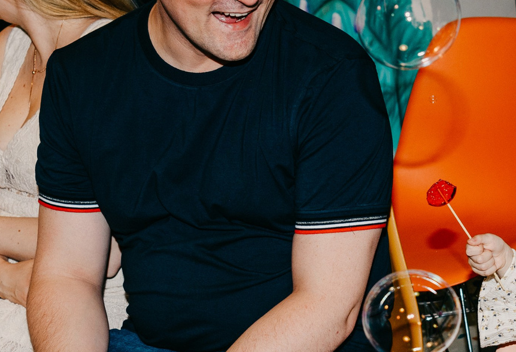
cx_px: 453
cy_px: 254
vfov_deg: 14.3
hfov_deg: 20.5
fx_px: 1400
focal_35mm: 97
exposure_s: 1/160
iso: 160
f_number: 3.5
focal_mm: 31
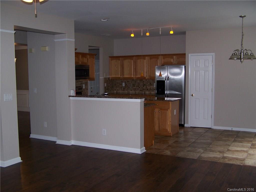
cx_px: 128
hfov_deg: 49.0
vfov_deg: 37.7
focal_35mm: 38
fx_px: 281
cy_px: 96
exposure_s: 1/60
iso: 80
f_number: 2.8
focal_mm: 6.3
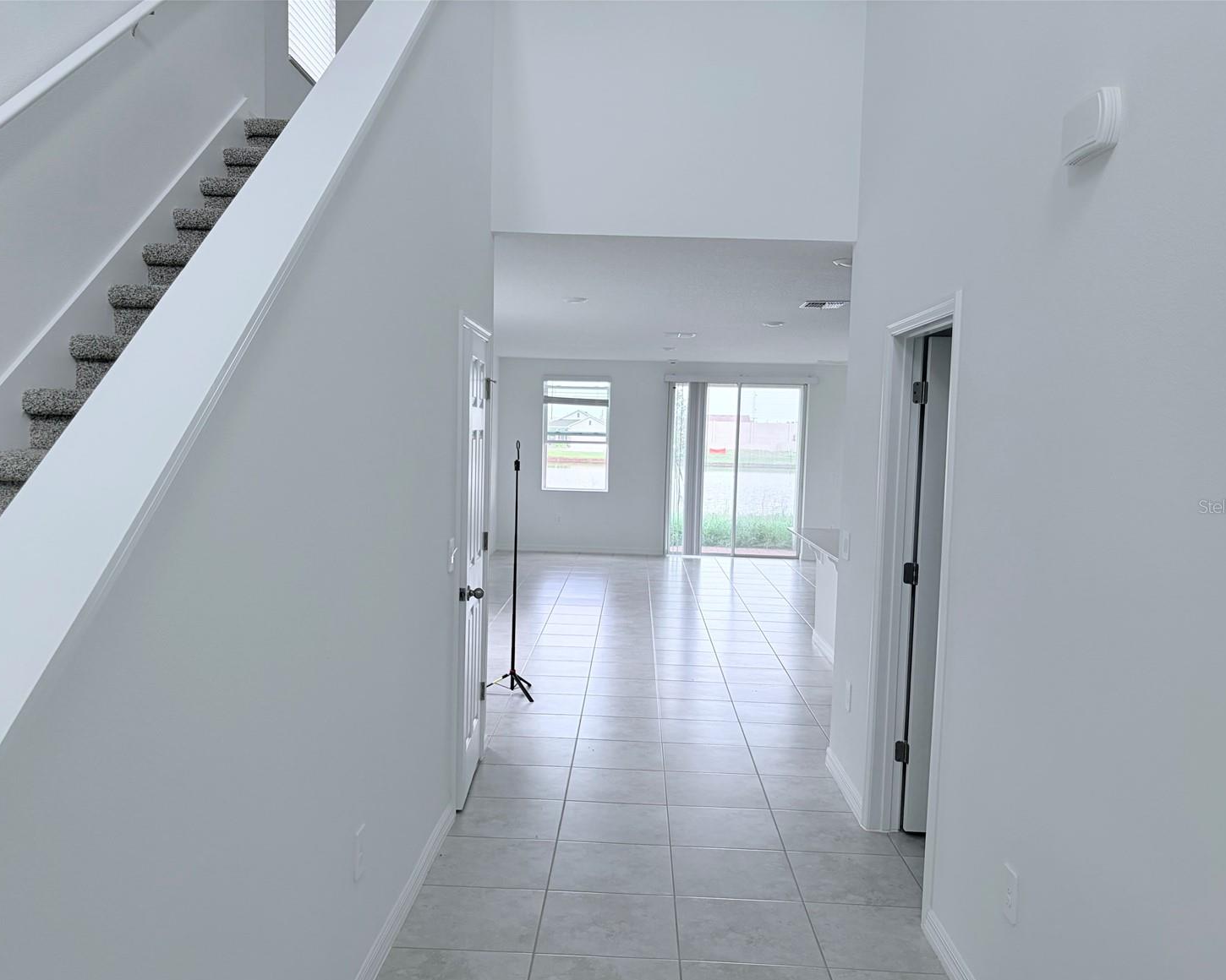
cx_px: 602
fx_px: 1016
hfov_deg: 62.2
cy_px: 506
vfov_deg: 51.5
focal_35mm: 28
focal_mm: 5.96
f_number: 1.6
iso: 80
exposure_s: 1/209
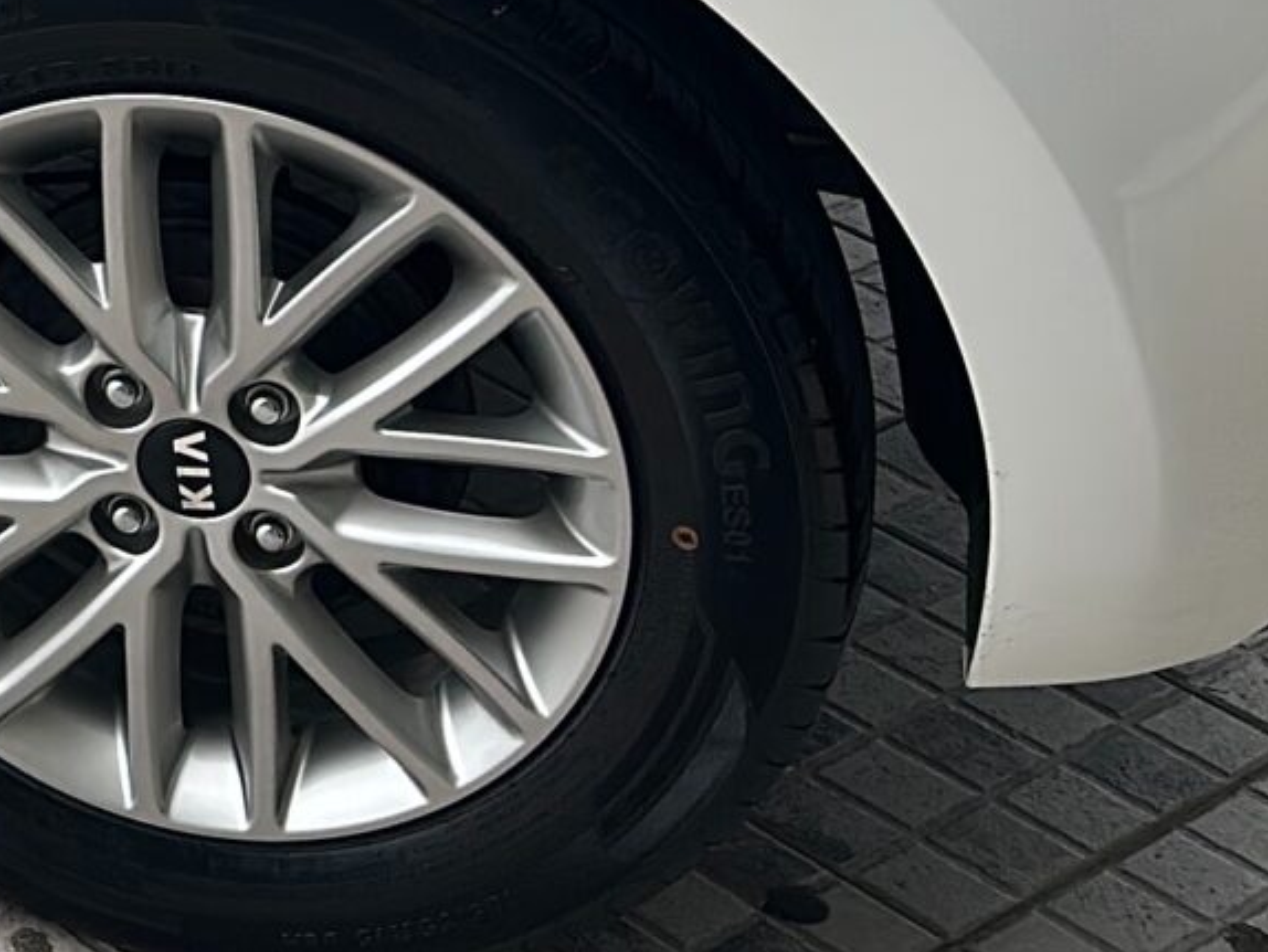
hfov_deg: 15.7
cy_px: -495
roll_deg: -1.8
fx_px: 3921
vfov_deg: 13.1
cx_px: -1018
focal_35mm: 107
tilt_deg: -19.1
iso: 57
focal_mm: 6.86
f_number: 1.78
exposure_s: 1/340
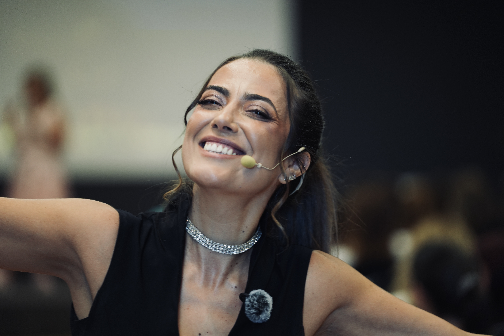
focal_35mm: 150
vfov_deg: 9.2
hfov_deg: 13.7
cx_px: 252
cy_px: 168
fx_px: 2097
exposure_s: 1/160
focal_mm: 149.8
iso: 1000
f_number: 2.8
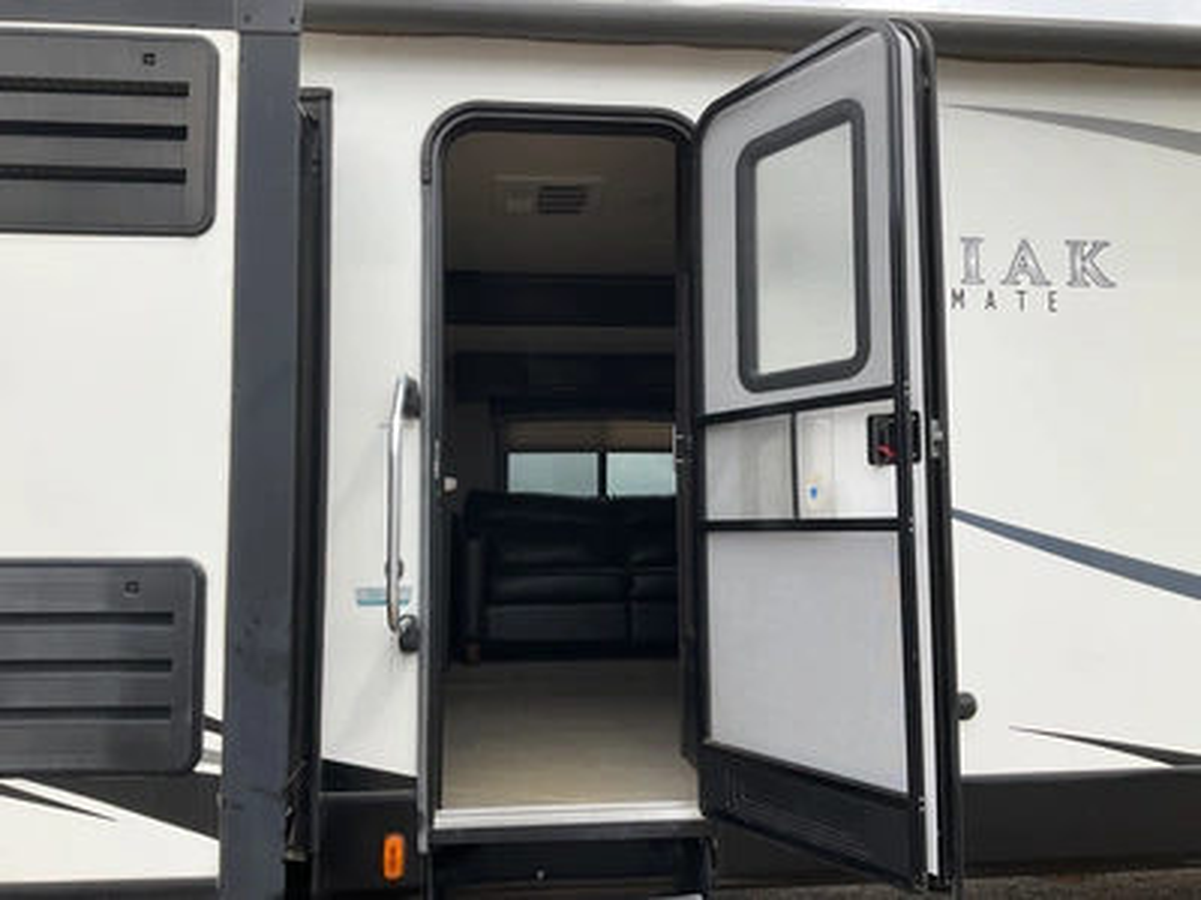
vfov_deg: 48.2
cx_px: 600
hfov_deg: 61.7
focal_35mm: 29
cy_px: 450
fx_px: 1006
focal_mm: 3
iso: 25
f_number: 1.8
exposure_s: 1/728
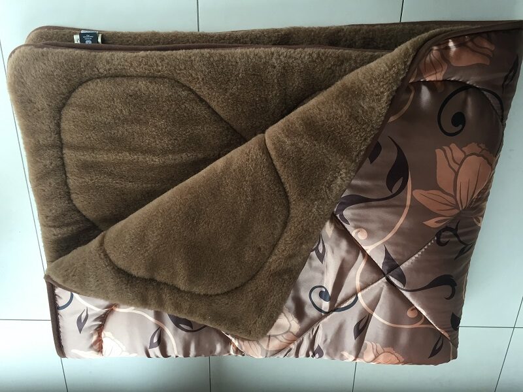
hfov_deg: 61.7
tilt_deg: -68.8
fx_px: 438
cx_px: 262
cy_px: 196
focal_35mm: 29
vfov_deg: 48.2
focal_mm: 4.15
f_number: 2.2
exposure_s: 1/33
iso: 32
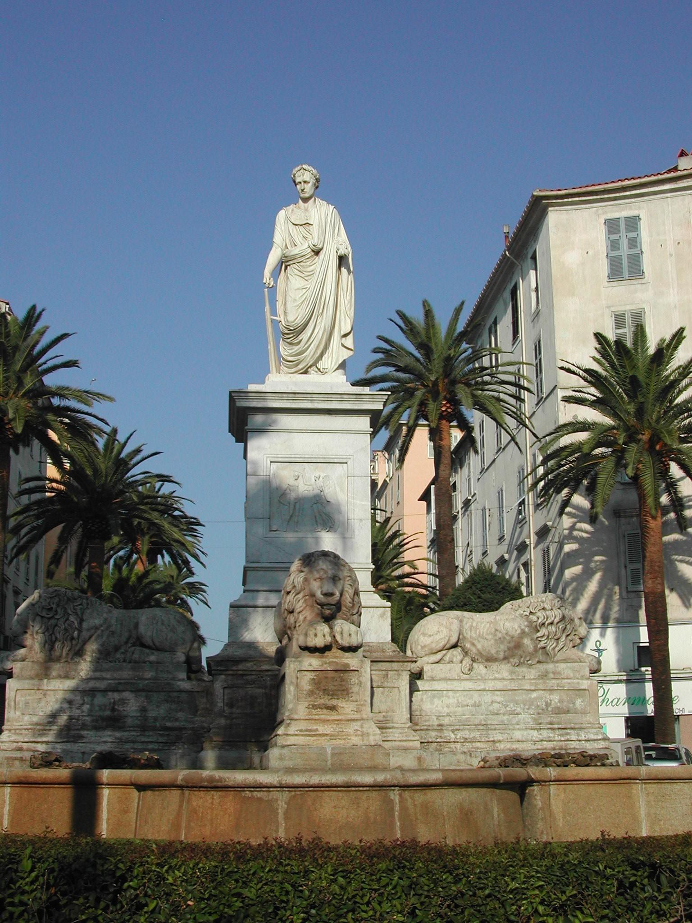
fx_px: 1253
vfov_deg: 40.4
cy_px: 462
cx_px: 346
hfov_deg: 30.9
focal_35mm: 47
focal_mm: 10.1
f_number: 8.4
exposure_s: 1/307
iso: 100
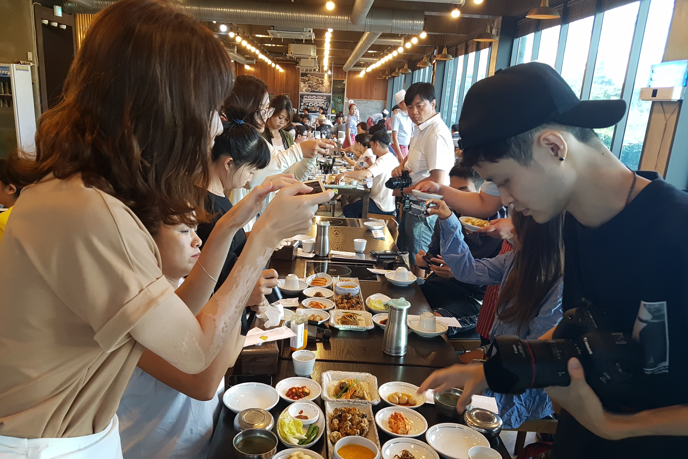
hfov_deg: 65.5
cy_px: 247
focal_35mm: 28
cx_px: 332
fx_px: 535
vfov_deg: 46.4
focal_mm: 4.2
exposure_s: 1/120
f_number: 1.7
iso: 200
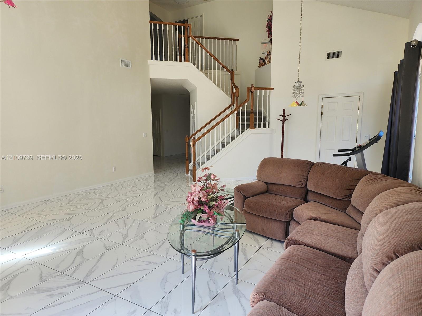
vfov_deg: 58.9
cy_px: 158
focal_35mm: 23
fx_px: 280
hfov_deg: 73.9
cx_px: 211
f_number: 1.8
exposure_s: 1/180
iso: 50
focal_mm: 6.4
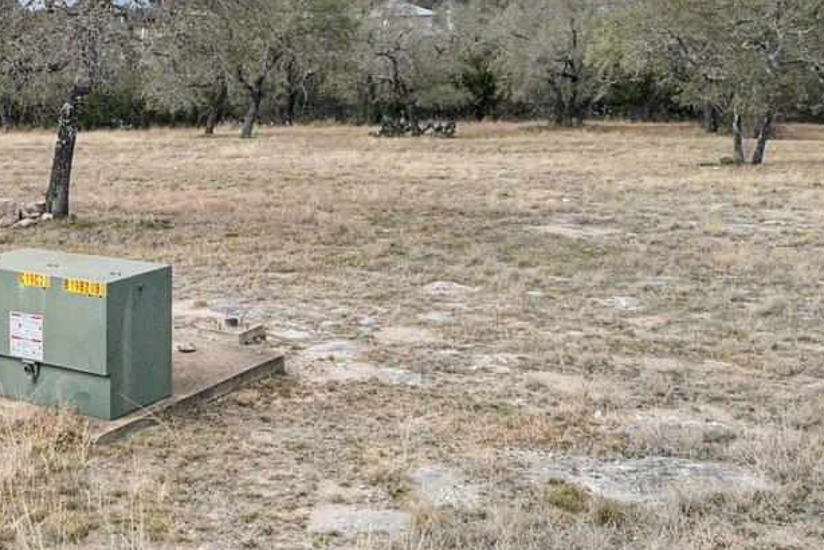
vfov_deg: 26.1
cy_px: 44
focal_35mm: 50
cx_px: 132
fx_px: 1145
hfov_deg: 37.7
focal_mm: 10
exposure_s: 1/1000
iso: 400
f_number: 8
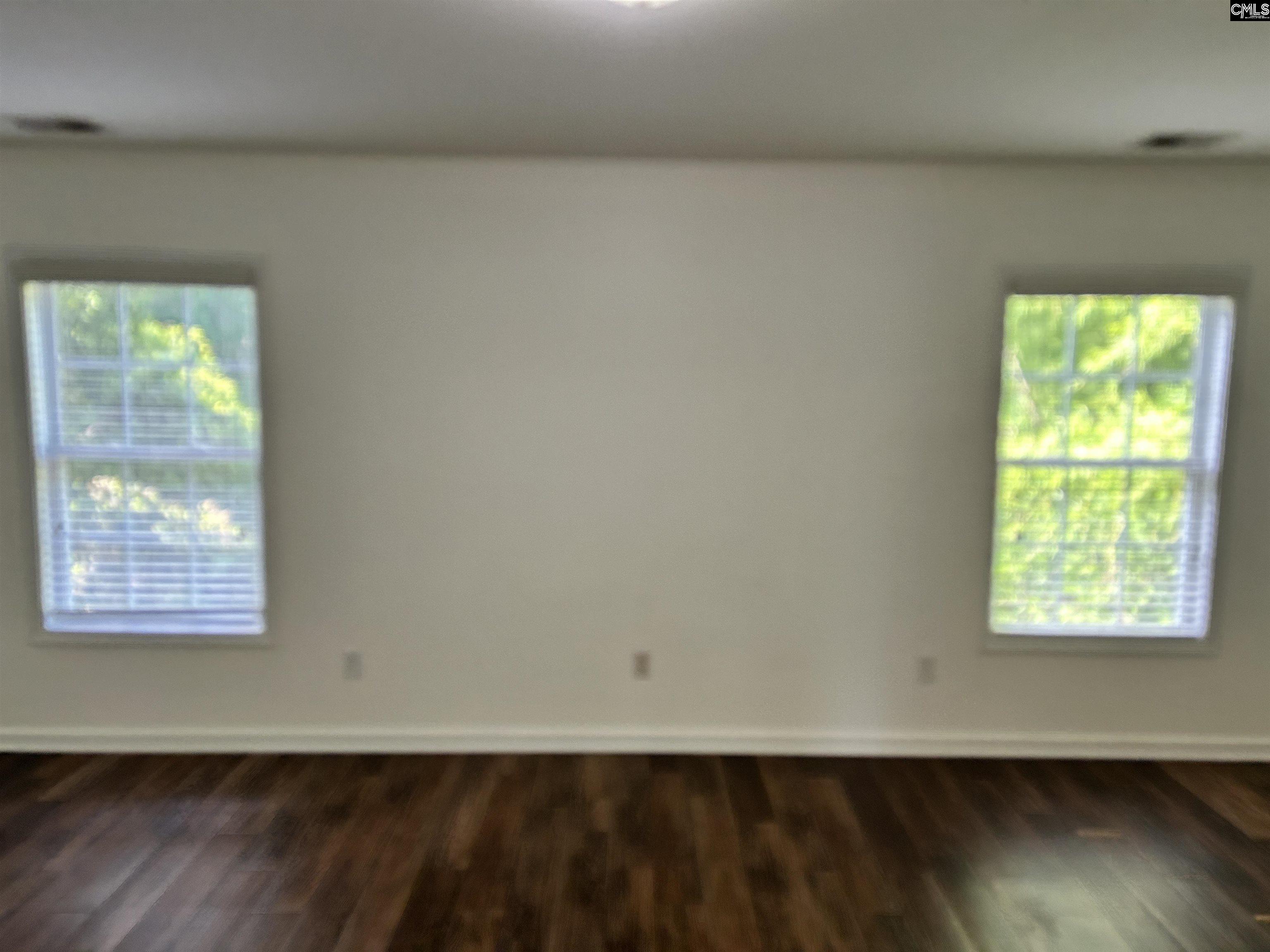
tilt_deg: -8.1
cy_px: 476
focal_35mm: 26
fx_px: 954
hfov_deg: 67.3
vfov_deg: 53.1
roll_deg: -0.3
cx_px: 635
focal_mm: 5.7
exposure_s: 1/120
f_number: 1.5
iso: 100
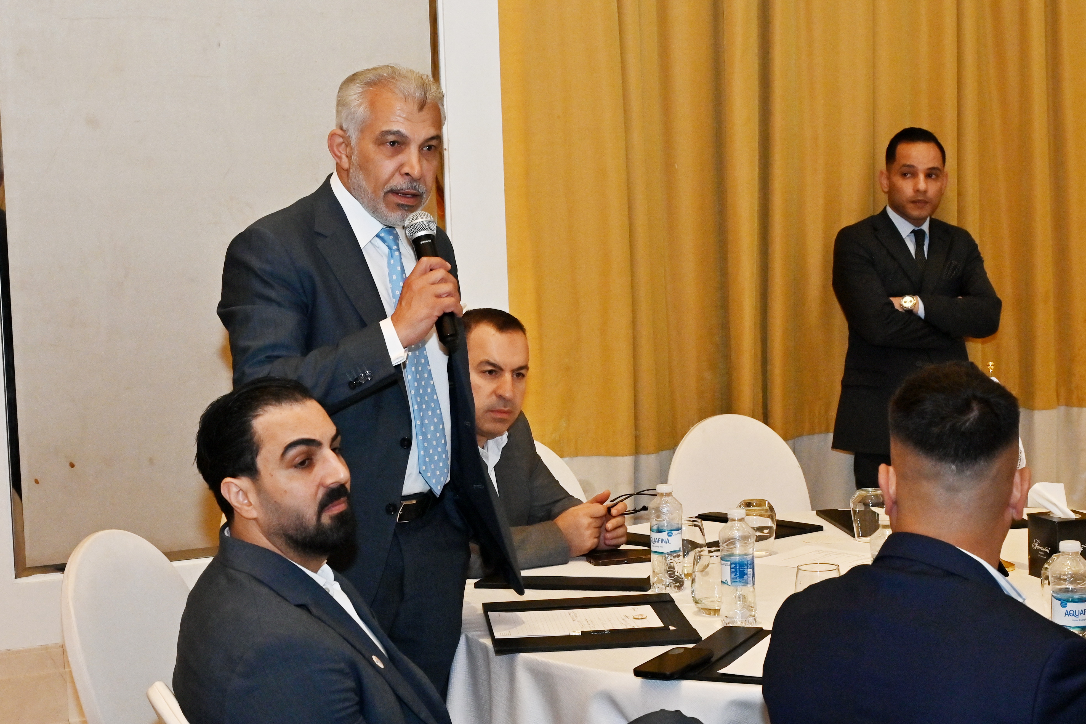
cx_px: 543
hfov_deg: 30.1
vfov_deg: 20.3
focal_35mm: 67
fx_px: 2021
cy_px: 362
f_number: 8
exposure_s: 1/100
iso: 1250
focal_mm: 45
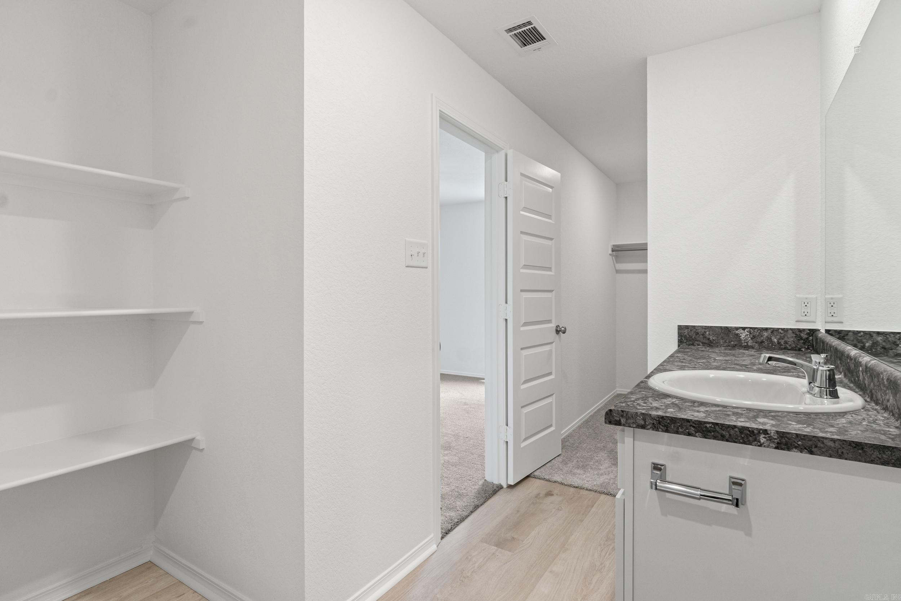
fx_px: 450
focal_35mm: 18
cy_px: 300
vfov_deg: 67.4
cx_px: 450
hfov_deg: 90.0
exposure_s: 1/4
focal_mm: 12
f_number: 9
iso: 250
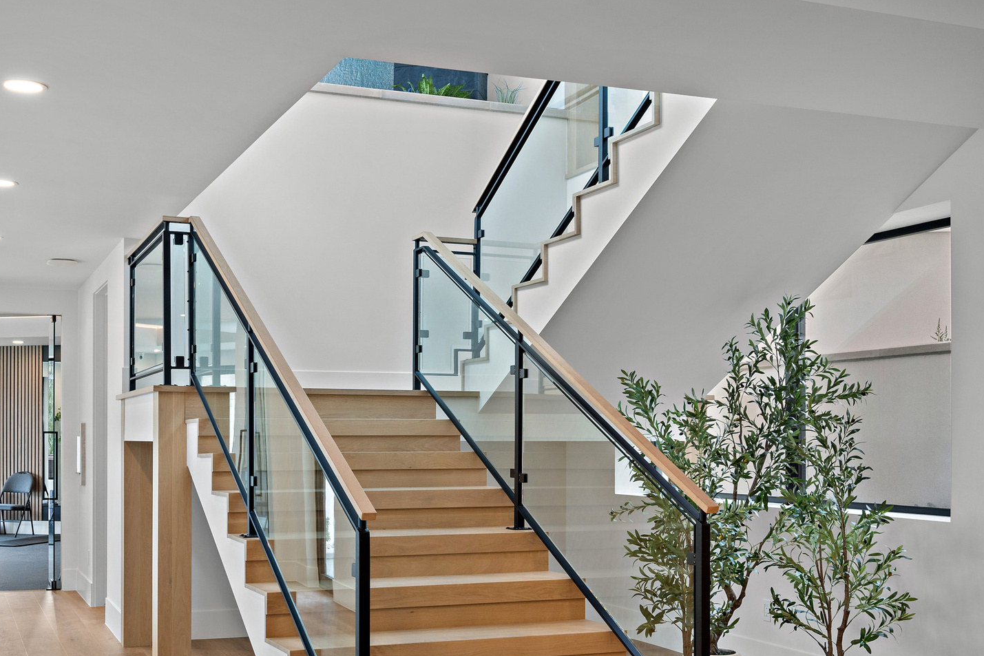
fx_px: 1175
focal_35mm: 43
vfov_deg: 30.9
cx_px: 408
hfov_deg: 45.3
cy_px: 451
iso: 500
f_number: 8
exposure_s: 1/4
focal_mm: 30
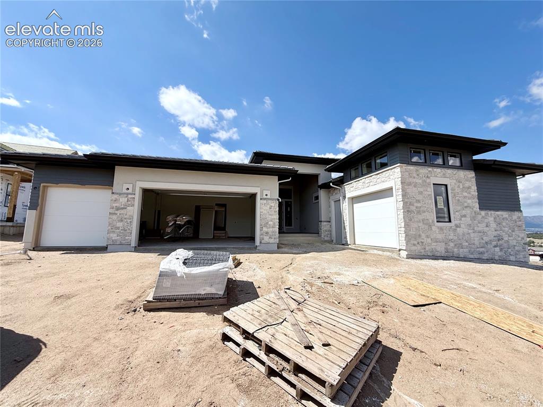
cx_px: 272
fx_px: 220
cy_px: 204
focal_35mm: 14
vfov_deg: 85.6
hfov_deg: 102.1
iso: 50
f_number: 2.2
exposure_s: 1/2717
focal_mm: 2.22
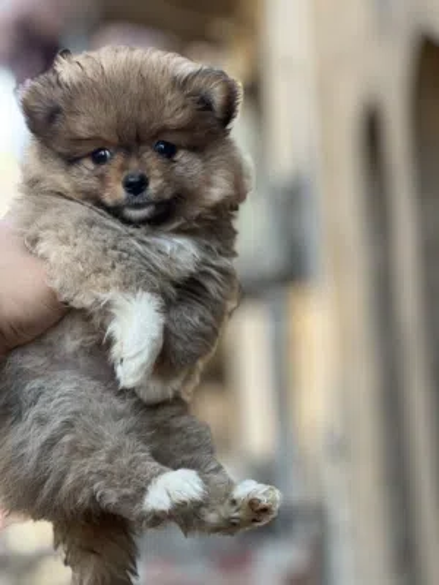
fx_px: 1302
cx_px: 220
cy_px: 292
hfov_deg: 19.1
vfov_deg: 25.3
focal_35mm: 77
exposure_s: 1/121
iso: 64
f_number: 2.8
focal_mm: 9
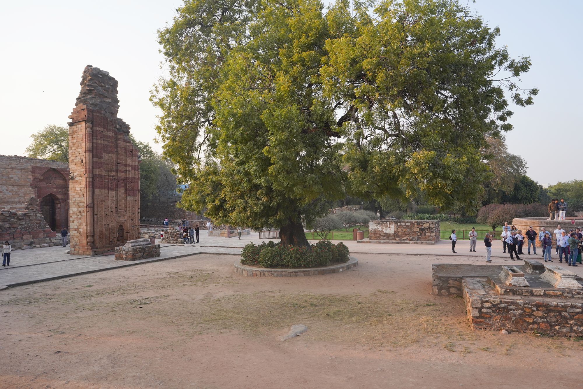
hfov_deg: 73.7
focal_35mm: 24
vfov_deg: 53.1
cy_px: 194
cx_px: 292
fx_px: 389
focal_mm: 24
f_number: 11
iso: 320
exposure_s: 1/100
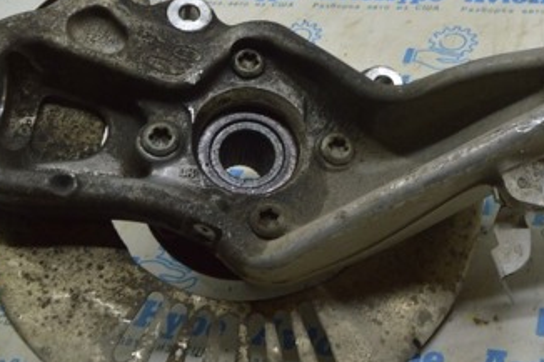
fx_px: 800
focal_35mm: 53
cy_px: 76
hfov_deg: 37.0
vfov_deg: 25.1
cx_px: 379
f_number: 5.6
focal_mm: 18
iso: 400
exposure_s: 1/40
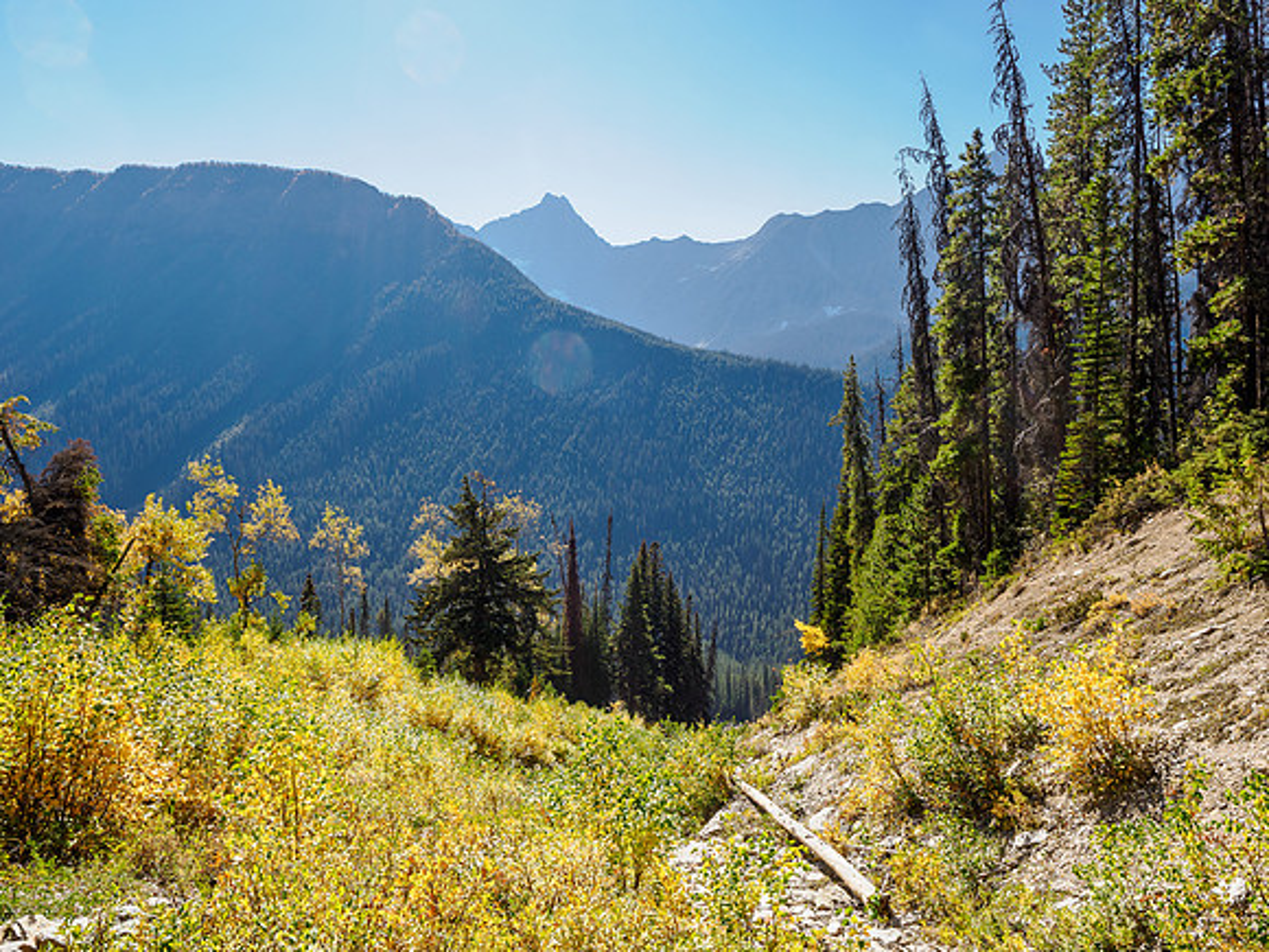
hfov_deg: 67.3
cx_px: 634
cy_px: 476
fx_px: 953
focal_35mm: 26
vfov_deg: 53.1
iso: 200
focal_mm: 13
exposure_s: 1/250
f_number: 8
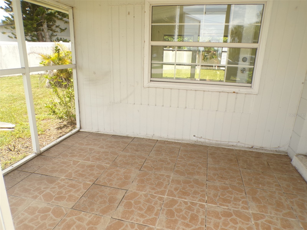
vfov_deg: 56.8
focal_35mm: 24
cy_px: 115
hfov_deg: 71.6
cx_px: 154
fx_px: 213
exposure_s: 1/120
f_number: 4.4
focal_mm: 4.3
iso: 100
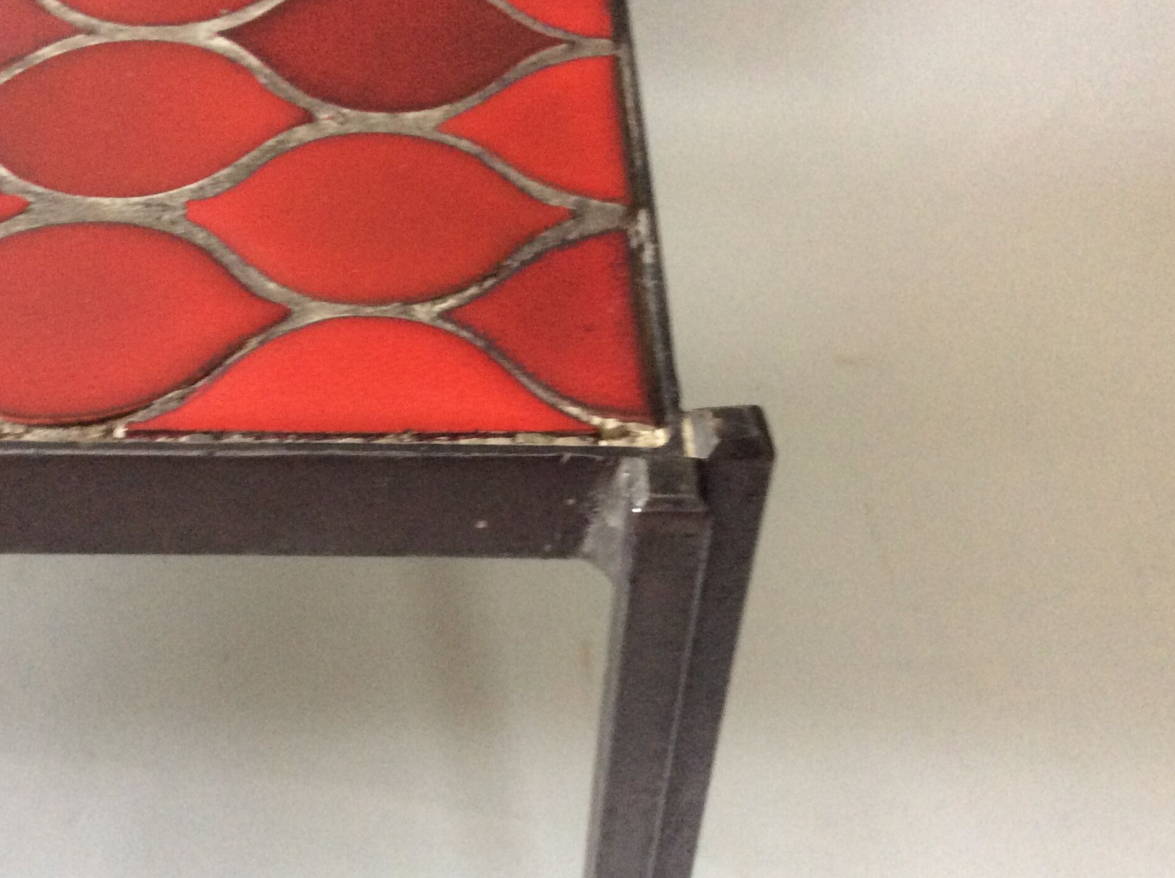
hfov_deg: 42.7
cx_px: 452
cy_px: 483
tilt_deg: -47.5
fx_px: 1491
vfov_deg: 32.8
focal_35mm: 44
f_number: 2.4
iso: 200
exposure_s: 1/25
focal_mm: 3.3
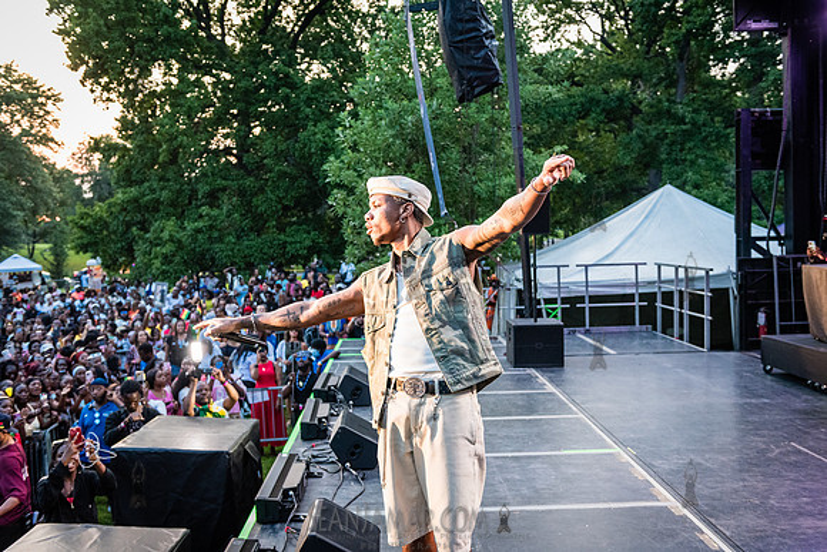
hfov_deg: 50.7
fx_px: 873
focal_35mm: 38
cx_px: 414
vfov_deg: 35.1
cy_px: 276
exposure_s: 1/320
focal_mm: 38
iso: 4000
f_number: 3.5
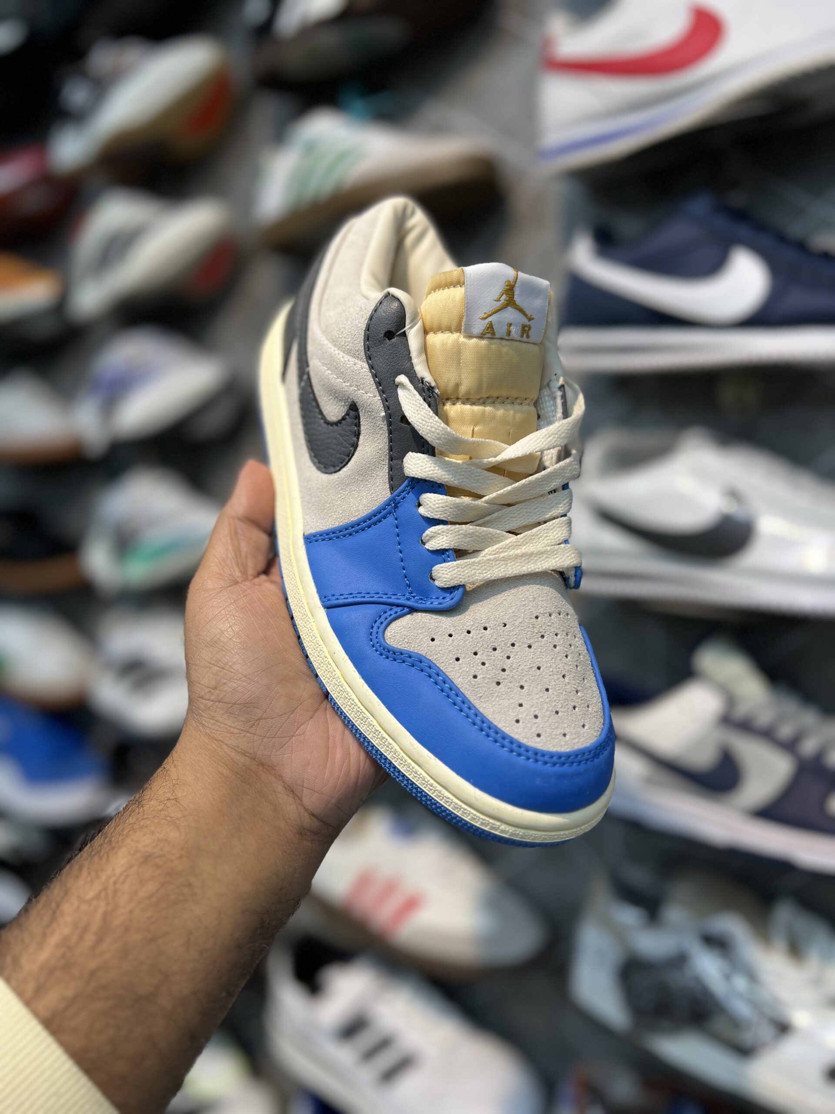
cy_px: 557
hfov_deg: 53.1
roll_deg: +2.7
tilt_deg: -4.0
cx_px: 418
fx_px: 836
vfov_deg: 67.3
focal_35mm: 26
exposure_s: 1/100
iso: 32
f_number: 1.5
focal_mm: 5.7
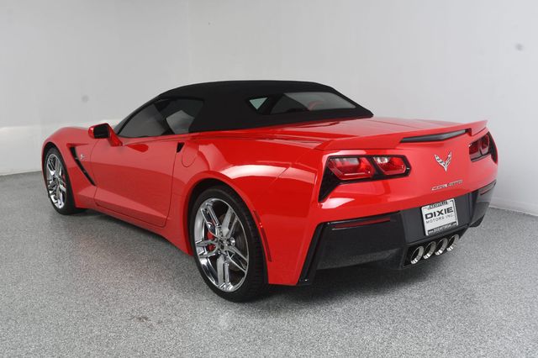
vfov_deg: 36.8
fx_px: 538
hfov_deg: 53.2
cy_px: 179
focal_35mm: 36
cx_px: 269
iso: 100
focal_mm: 24
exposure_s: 1/160
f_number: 9
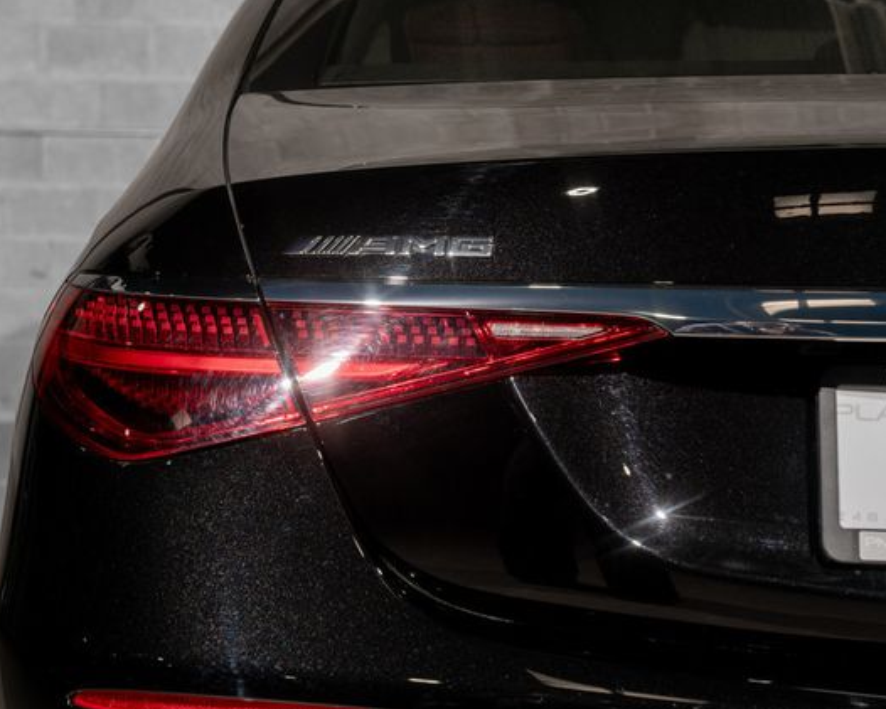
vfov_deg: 19.2
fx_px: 2098
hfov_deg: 23.8
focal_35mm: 80
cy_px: 353
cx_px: 379
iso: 320
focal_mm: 70
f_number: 6.3
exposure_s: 1/50
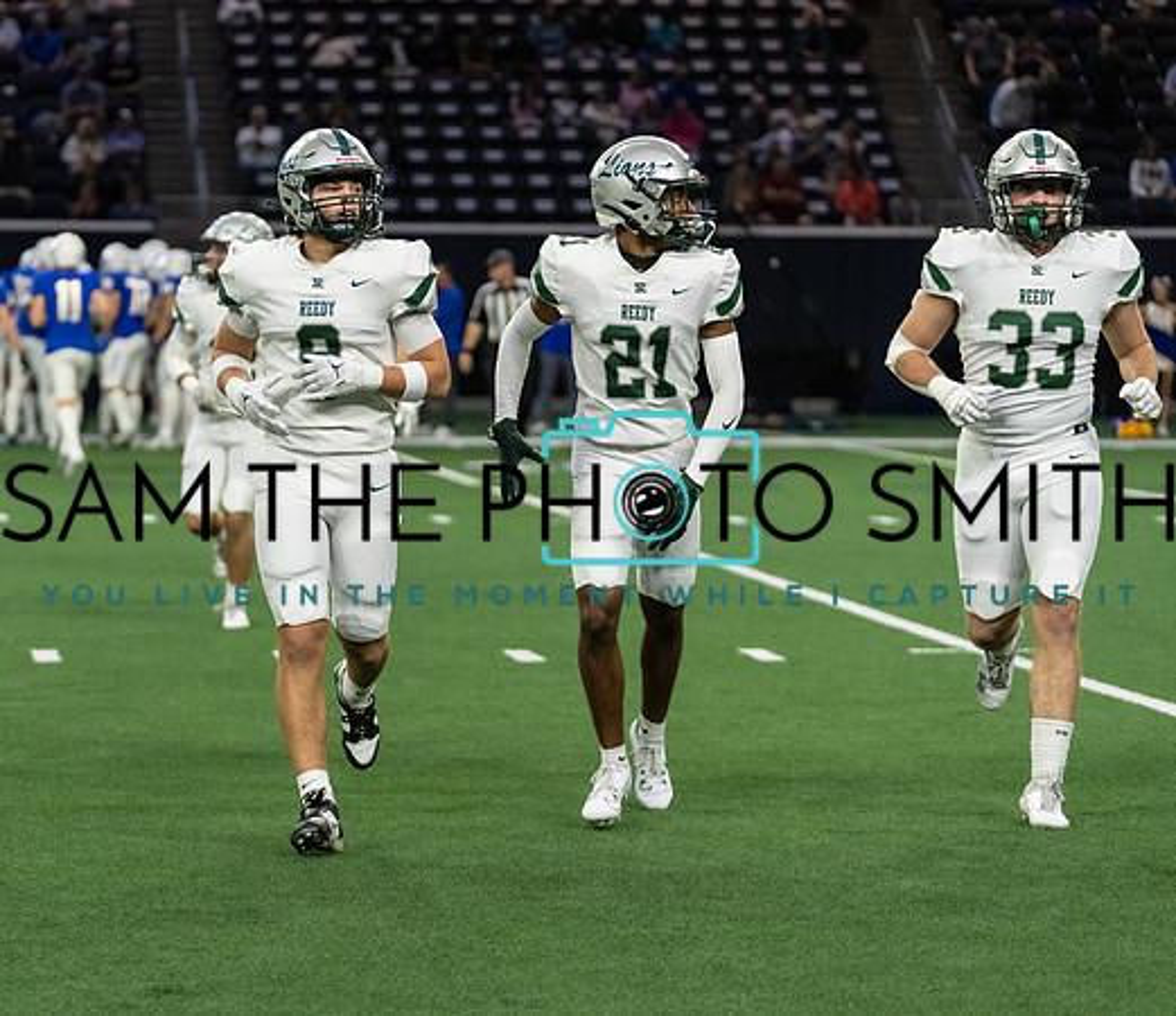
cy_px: 439
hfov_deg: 12.5
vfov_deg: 10.8
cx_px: 310
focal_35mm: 149
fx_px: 5365
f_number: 2.8
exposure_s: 1/1250
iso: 4000
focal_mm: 109
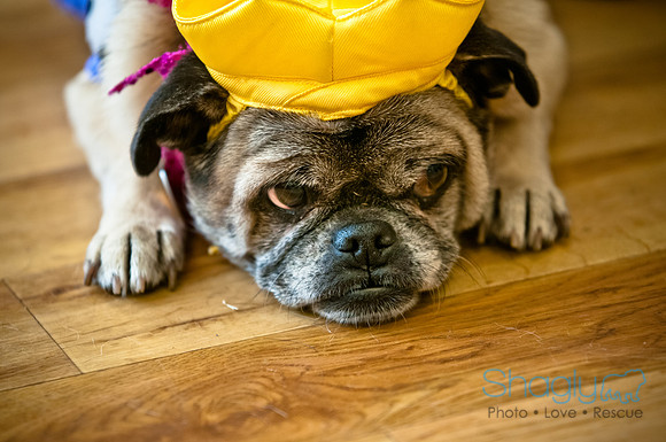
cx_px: 333
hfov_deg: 10.6
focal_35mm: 195
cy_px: 221
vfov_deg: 7.0
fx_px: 3602
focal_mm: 130
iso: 200
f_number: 2.8
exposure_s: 1/125
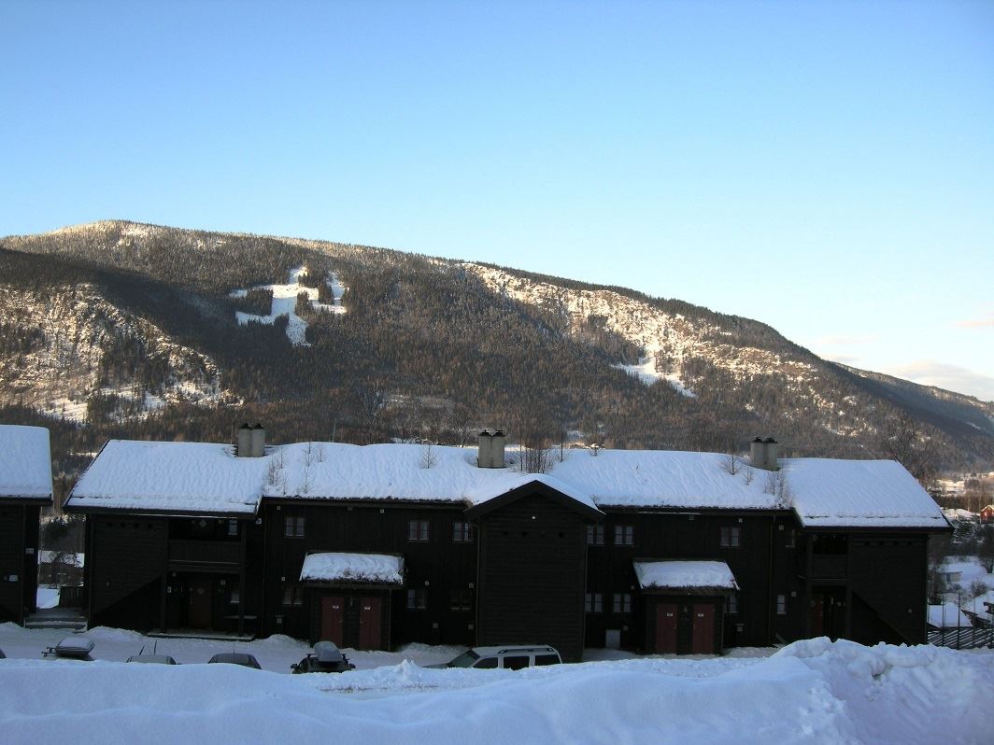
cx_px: 497
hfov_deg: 51.4
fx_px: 1034
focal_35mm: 36
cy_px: 372
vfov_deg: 39.7
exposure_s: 1/154
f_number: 3.8
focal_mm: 7.5
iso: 64
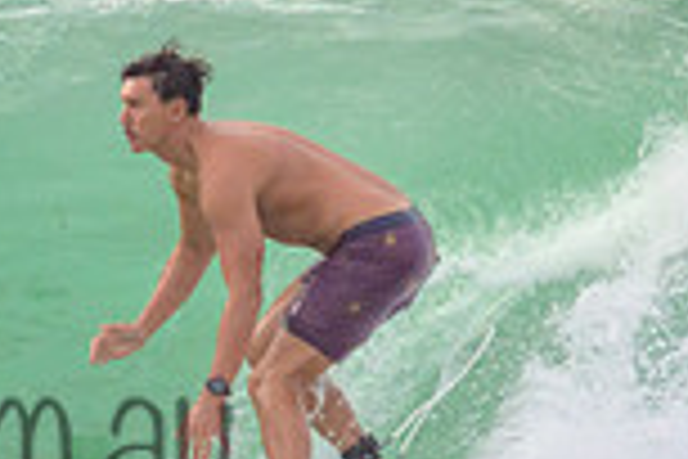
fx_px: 57959
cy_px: 380
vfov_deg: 0.5
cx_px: -243
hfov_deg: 0.7
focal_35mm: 3033
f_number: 11
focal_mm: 800
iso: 1250
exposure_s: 1/2000
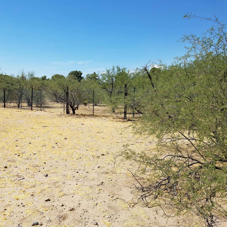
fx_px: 237
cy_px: 113
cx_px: 87
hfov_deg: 50.7
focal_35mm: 32
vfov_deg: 51.1
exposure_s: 1/2832
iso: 50
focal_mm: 4.25
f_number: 1.7
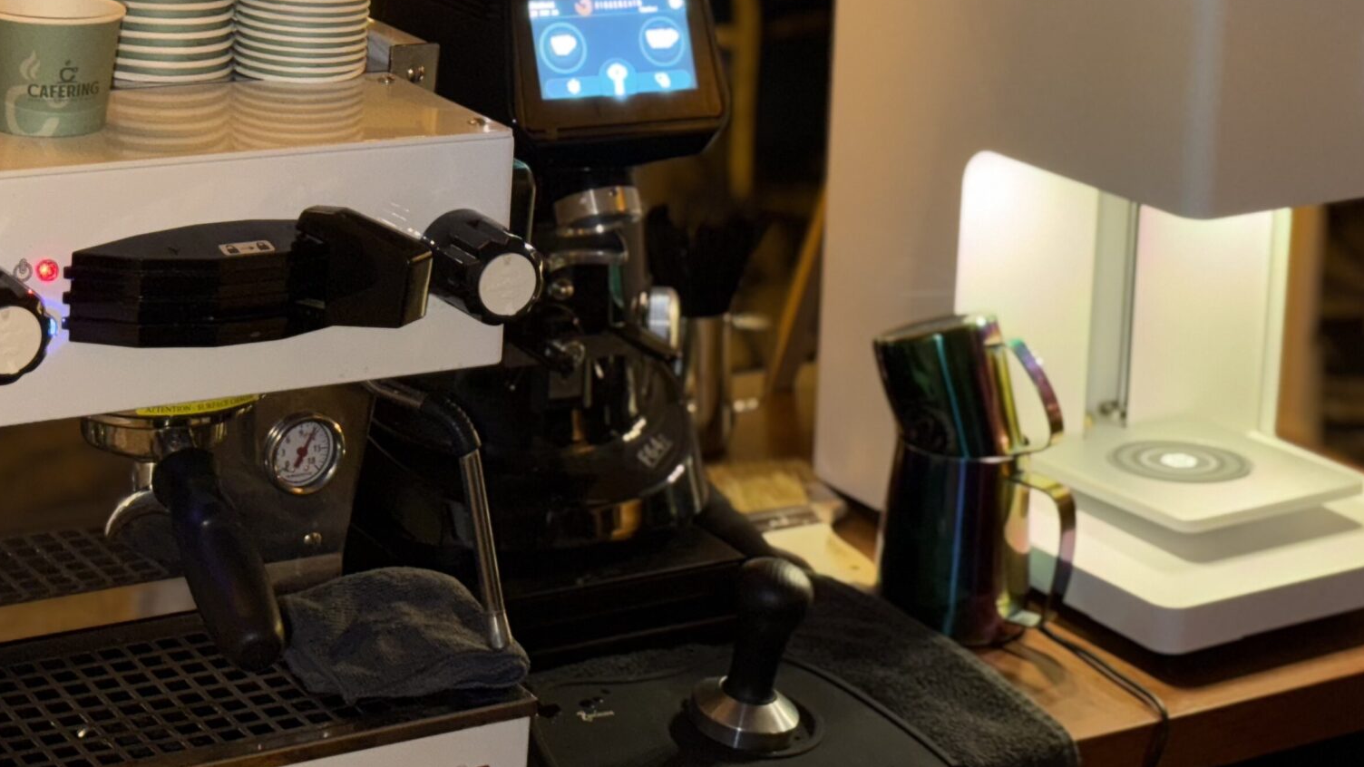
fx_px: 3219
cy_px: -57
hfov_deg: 23.9
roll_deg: -2.5
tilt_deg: -10.3
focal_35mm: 89
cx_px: 613
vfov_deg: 13.3
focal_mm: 6.76
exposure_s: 1/9
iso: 80
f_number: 1.78
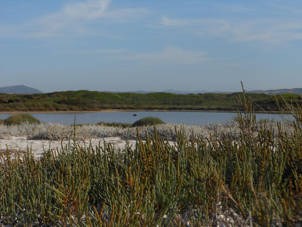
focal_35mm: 74
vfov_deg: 19.9
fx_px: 646
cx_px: 151
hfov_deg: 26.3
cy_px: 114
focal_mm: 13.2
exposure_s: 1/640
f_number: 5.2
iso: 80
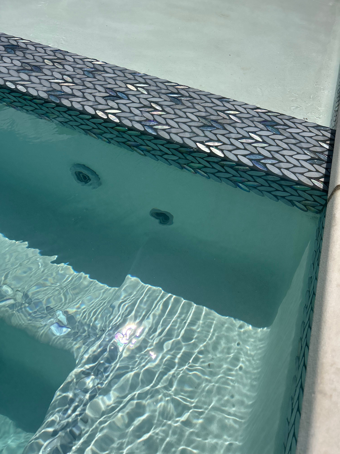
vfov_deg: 67.3
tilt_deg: -49.1
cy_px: 227
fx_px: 340
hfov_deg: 53.1
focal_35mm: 26
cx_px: 170
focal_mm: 5.7
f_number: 1.5
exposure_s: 1/11364
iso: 50
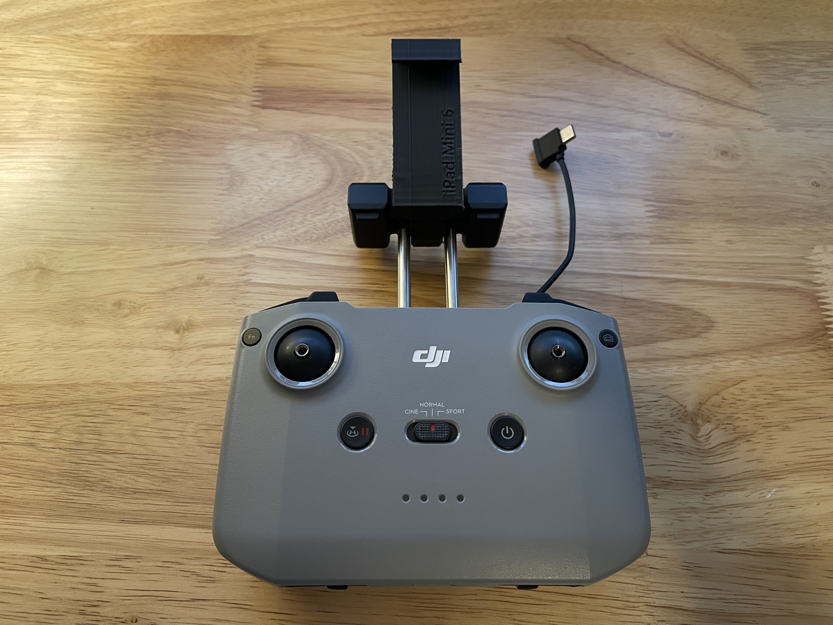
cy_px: 312
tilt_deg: -64.4
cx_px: 416
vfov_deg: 53.1
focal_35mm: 26
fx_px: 626
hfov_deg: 67.3
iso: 320
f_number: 1.6
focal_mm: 4.2
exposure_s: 1/60
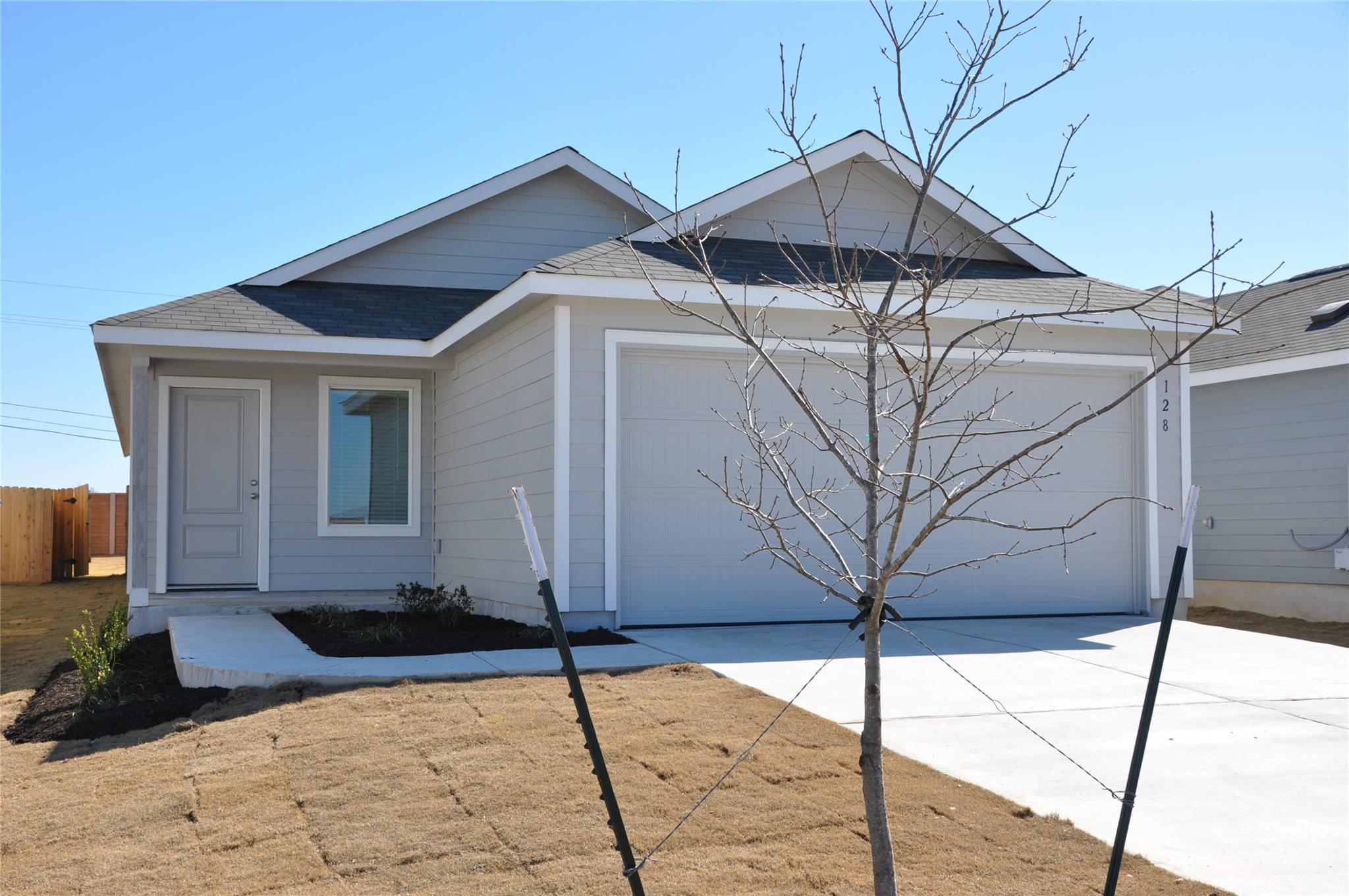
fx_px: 1403
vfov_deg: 35.4
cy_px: 448
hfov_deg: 51.3
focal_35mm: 38
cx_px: 674
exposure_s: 1/320
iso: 200
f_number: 9
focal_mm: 25
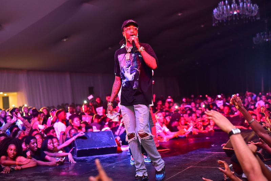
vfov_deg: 27.0
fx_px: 377
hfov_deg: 39.6
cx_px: 136
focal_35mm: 50
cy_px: 90
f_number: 2.8
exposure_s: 1/200
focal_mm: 50
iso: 2000
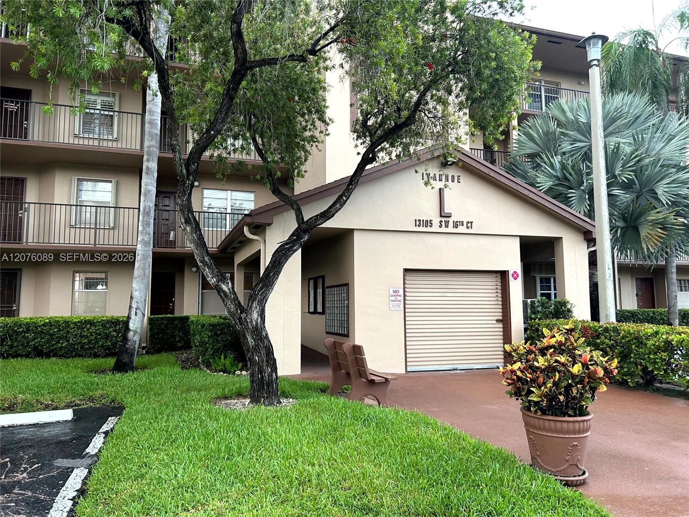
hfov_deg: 67.3
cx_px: 344
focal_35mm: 26
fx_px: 517
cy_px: 258
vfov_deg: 53.1
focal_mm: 5.7
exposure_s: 1/121
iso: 125
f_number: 1.5
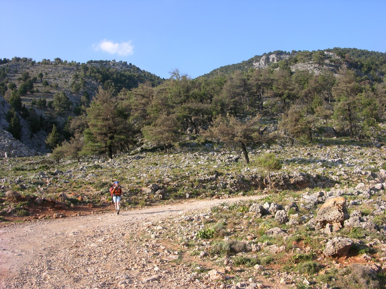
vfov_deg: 40.7
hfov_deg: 52.6
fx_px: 390
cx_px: 193
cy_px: 144
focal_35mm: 35
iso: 50
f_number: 5
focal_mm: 8.9
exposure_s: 1/142
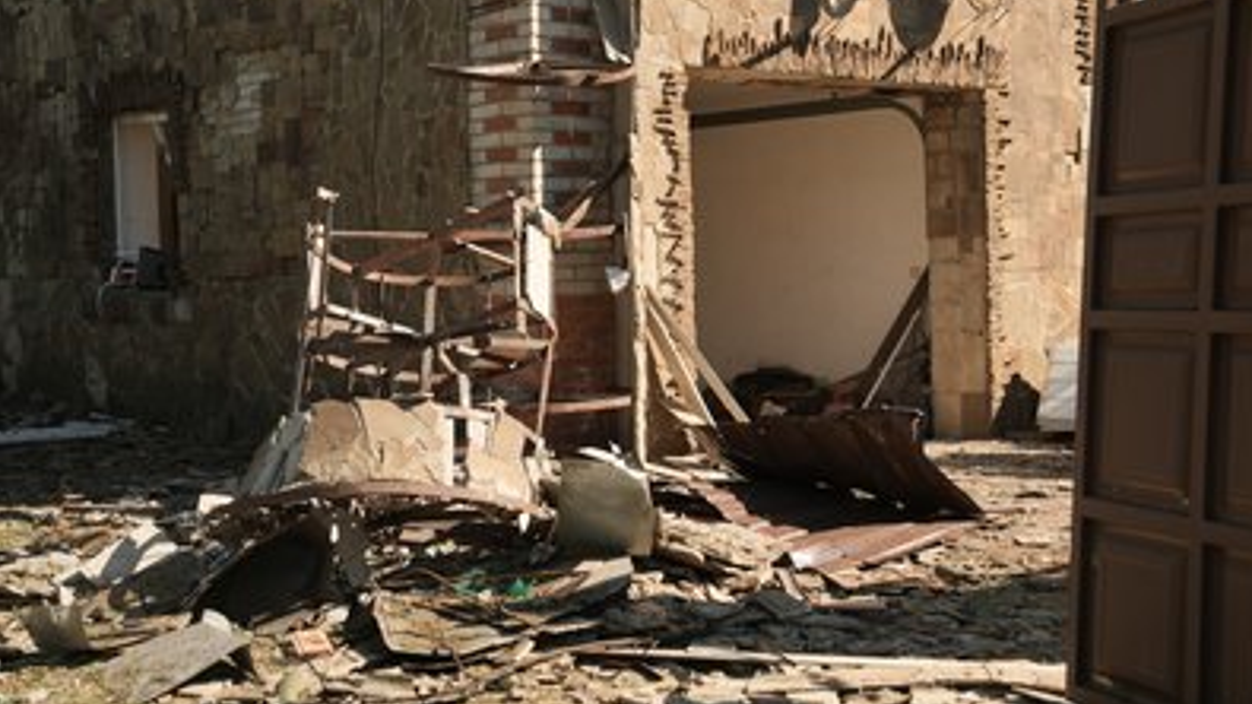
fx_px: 1693
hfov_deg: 40.6
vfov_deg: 23.5
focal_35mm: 51
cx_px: 631
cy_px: 328
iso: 160
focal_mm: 48
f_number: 3.2
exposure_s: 1/160
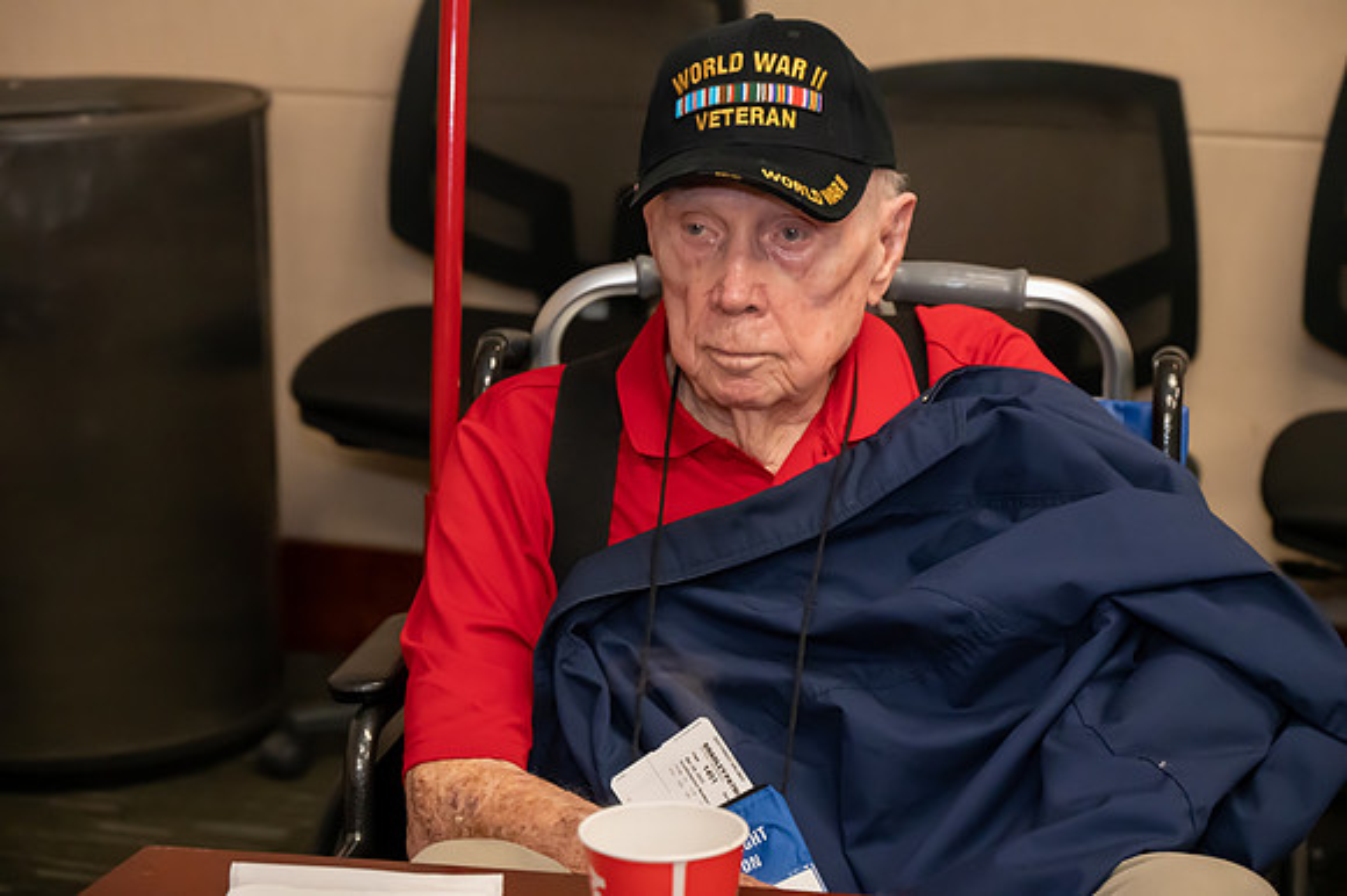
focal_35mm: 99
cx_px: 674
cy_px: 448
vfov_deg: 13.8
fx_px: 3702
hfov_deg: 20.6
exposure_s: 1/160
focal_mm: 99
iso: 12800
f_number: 6.3
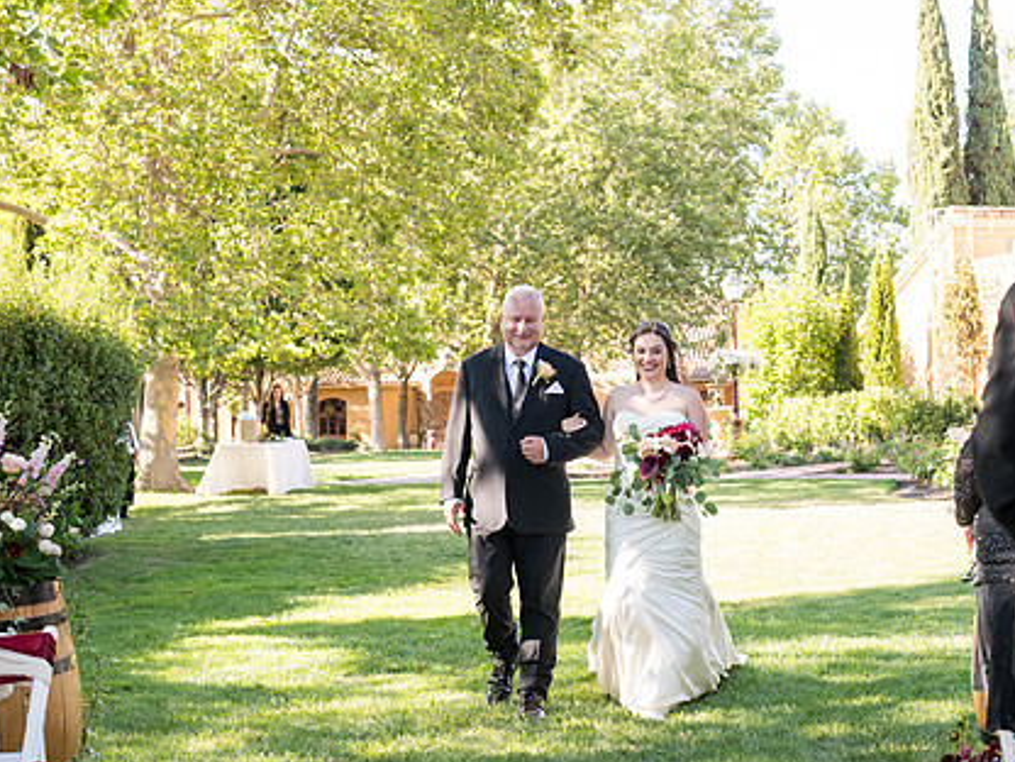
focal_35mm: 59
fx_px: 1730
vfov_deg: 24.8
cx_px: 608
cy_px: 404
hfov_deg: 32.6
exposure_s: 1/400
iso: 640
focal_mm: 44
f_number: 4
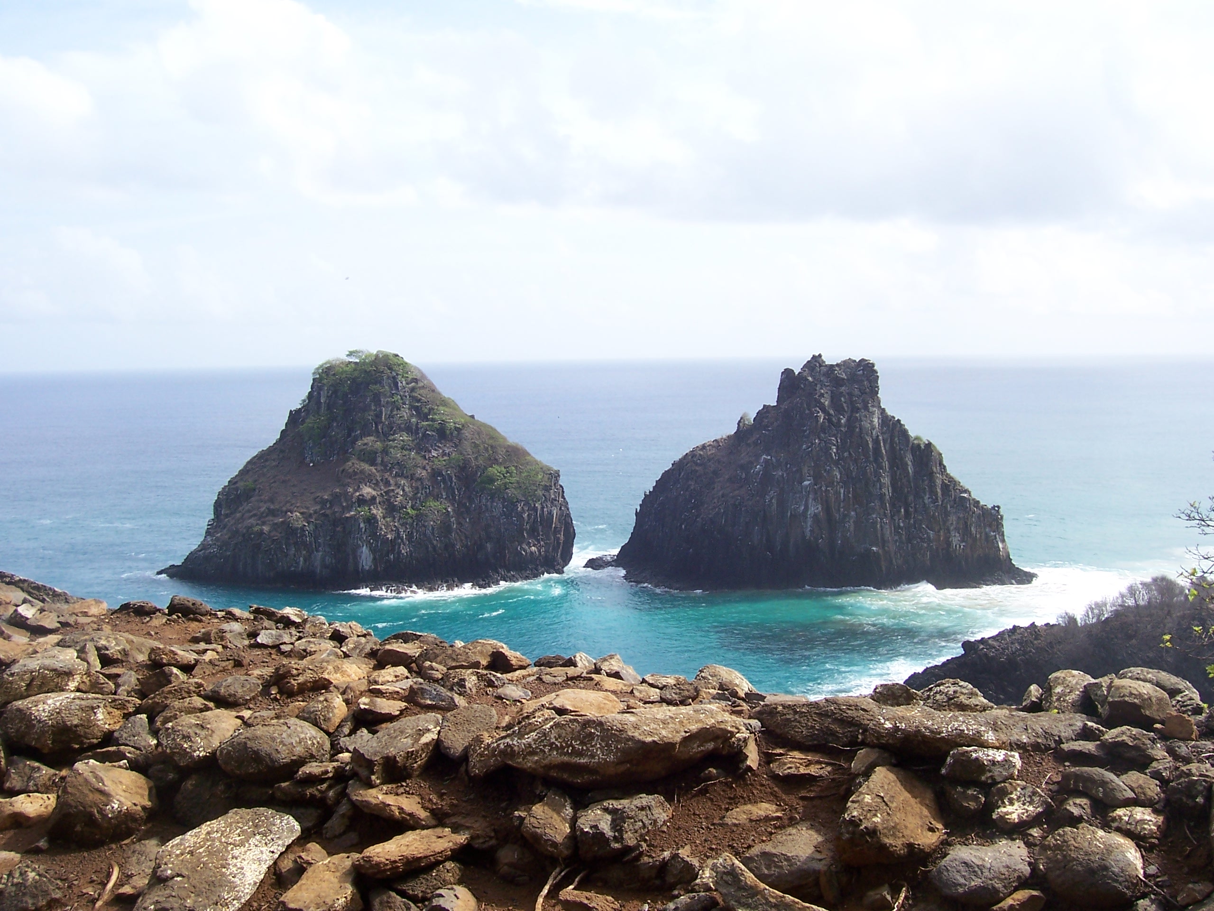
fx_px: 1192
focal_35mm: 34
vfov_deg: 41.8
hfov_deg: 54.0
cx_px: 607
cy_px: 456
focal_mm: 5.6
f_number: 5.6
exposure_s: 1/350
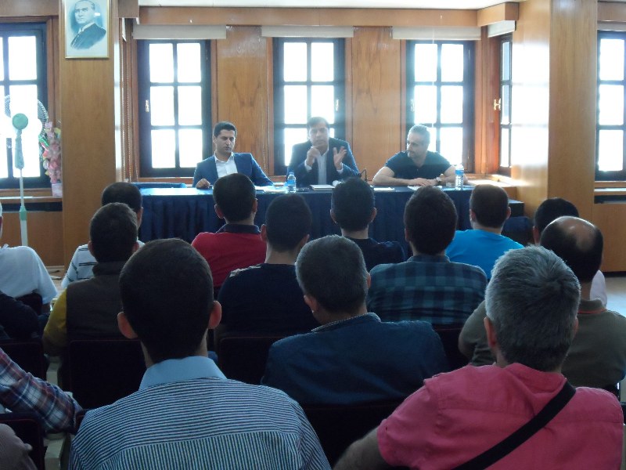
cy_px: 235
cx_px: 313
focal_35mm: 54
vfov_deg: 27.0
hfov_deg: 35.5
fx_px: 977
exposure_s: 1/20
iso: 800
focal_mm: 9.8
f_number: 4.1
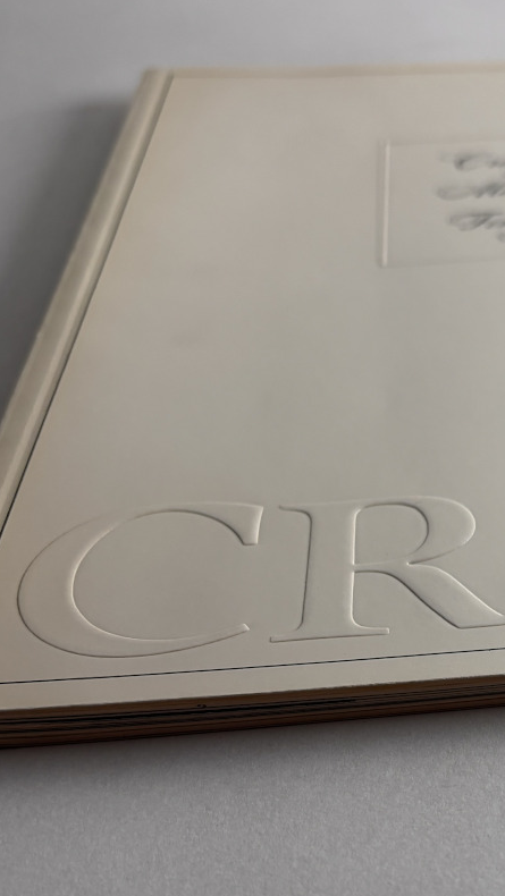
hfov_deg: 24.6
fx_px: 1023
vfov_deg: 47.3
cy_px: 443
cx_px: 633
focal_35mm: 43
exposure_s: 1/927
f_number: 1.6
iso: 50
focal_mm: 5.96
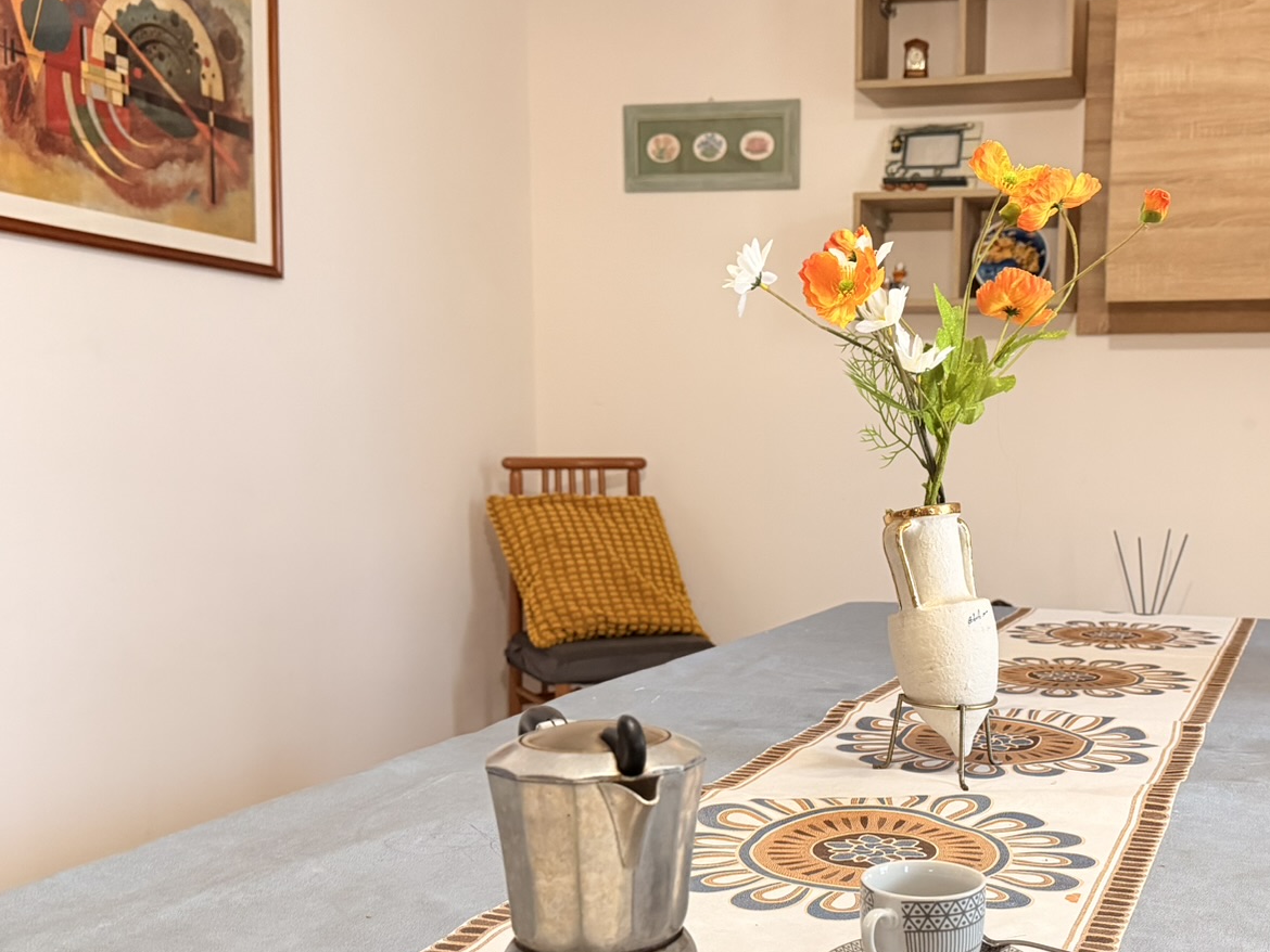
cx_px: 851
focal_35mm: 42
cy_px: 613
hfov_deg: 44.1
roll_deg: -1.5
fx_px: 1541
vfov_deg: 34.1
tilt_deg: -7.0
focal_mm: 6.76
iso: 640
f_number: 1.78
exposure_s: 1/50
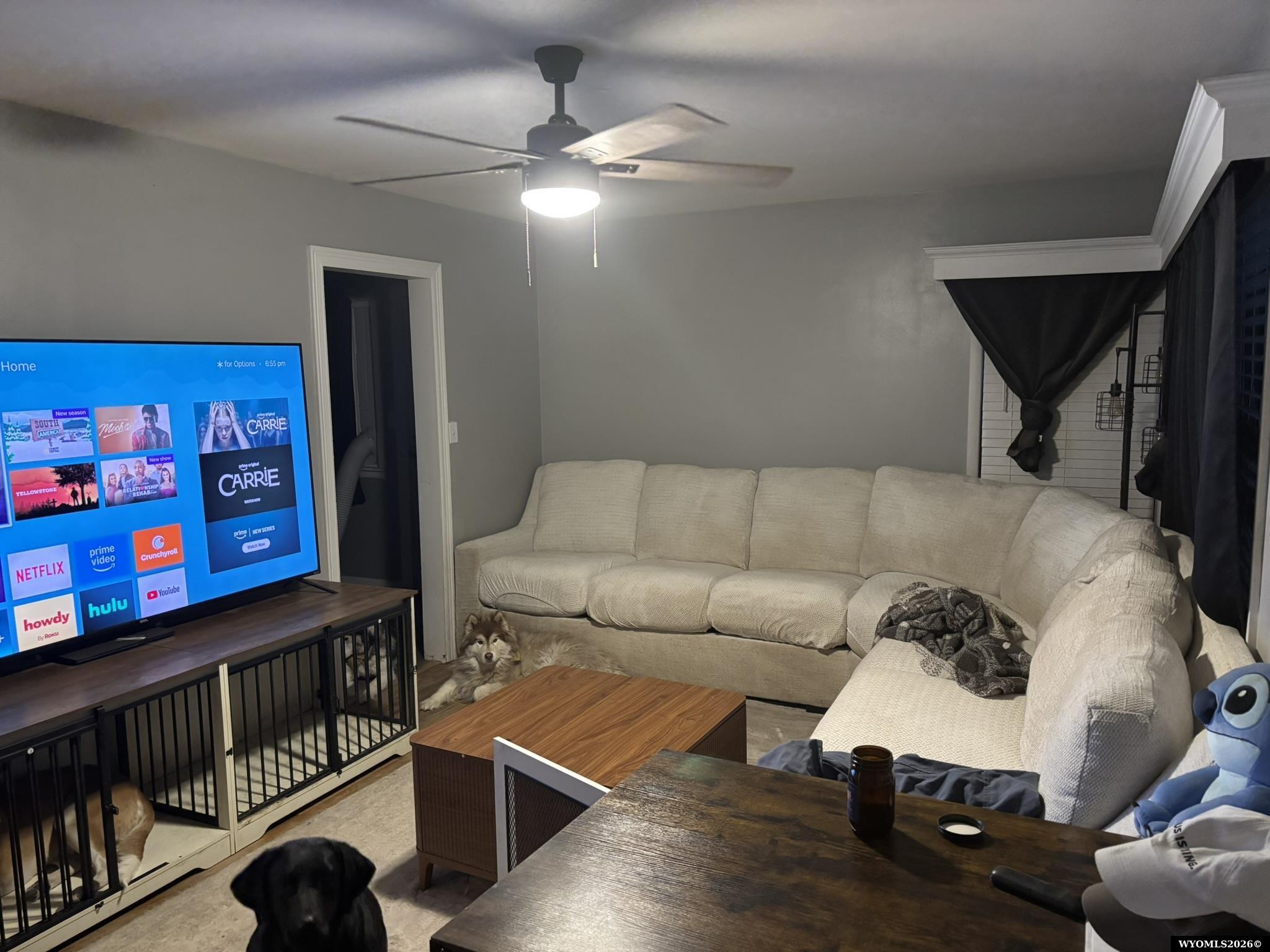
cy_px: 476
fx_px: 954
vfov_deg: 53.1
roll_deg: +0.8
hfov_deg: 67.3
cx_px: 635
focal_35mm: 26
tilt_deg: -7.7
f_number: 1.6
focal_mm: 5.96
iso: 500
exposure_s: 1/40
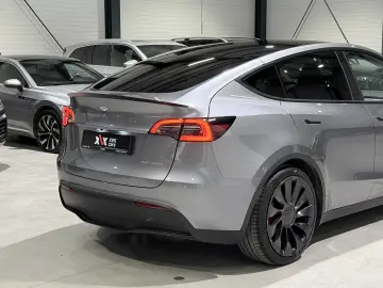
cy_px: 144
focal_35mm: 48
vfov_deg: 30.3
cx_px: 192
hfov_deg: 39.7
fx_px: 531
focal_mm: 6.76
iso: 250
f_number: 1.78
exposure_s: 1/100
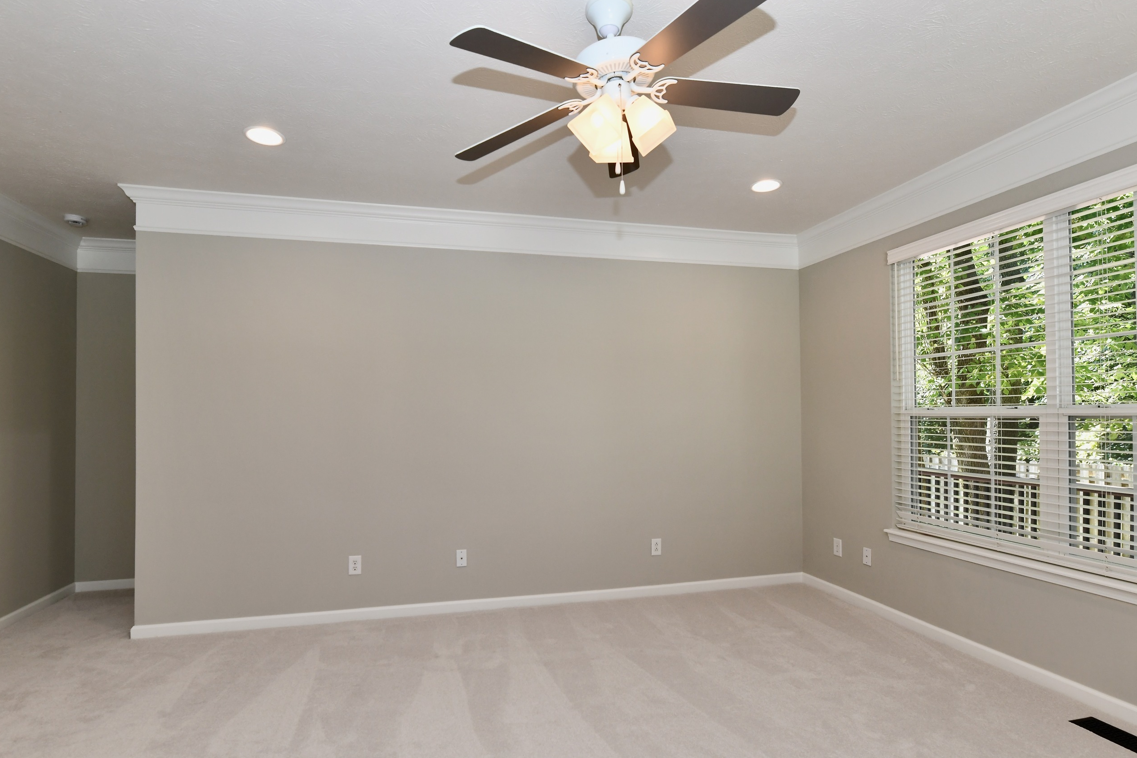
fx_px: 537
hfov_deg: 93.2
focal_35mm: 17
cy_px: 428
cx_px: 544
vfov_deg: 70.1
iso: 640
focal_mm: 14
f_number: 6.3
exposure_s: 1/125
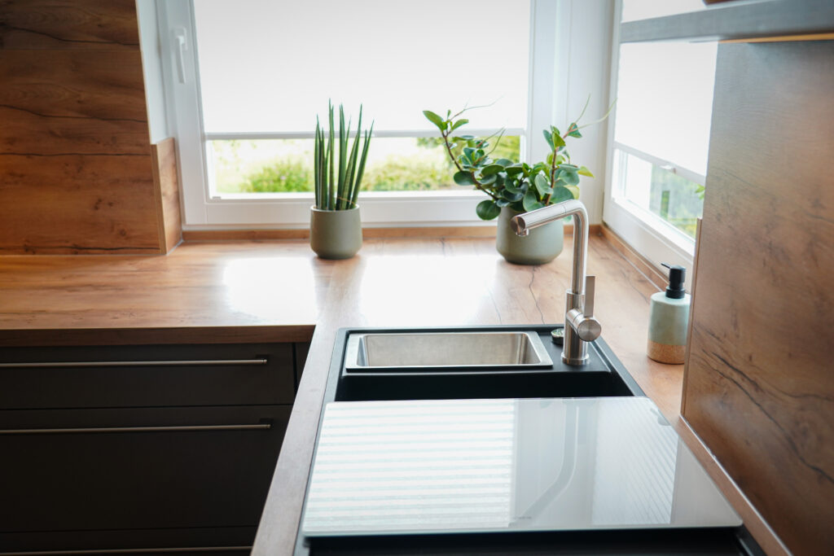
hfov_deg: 55.8
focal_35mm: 34
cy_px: 278
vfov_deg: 38.9
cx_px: 417
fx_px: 788
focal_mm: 34
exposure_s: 1/125
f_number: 4
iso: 2000
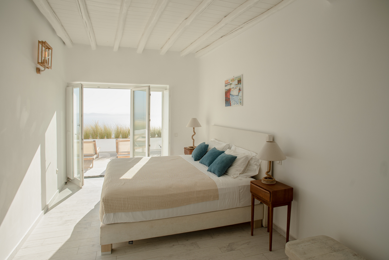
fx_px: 216
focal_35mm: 20
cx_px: 194
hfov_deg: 83.9
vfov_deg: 62.0
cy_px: 130
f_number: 5.6
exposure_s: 1/400
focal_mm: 20
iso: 100
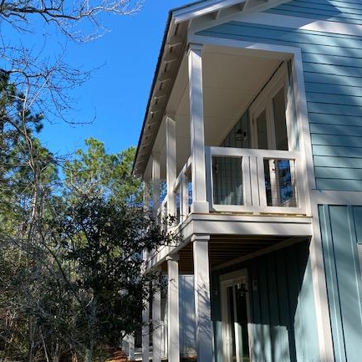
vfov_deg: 48.3
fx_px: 402
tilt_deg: +15.9
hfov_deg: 48.4
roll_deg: +0.9
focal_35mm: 34
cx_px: 178
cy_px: 209
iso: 32
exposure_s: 1/1159
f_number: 1.8
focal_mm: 4.25
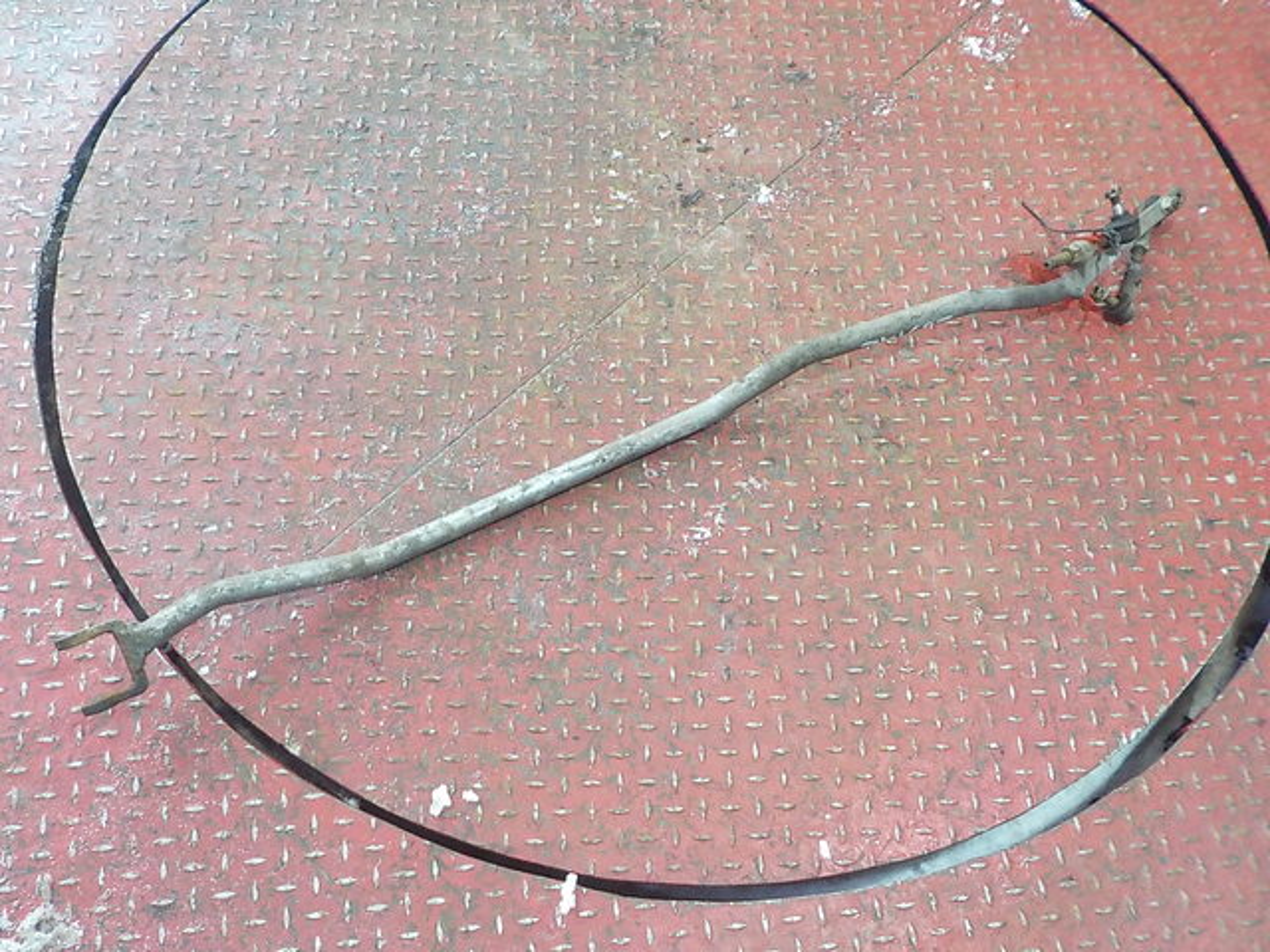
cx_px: 635
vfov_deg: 46.8
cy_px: 476
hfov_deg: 60.0
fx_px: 1101
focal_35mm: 30
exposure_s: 1/25
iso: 400
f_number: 3.3
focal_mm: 4.1
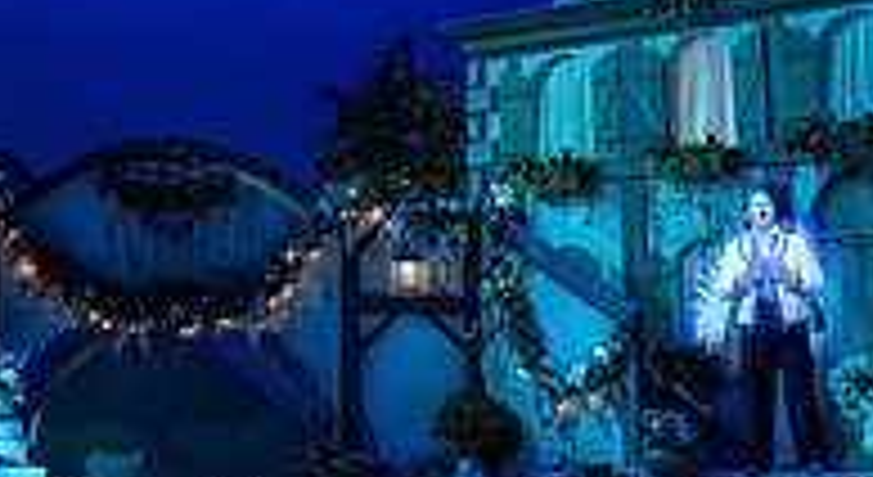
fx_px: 2598
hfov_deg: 18.9
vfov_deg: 10.3
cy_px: -79
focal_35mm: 113
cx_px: 215
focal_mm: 32
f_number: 4.5
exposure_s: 1/160
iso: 1600
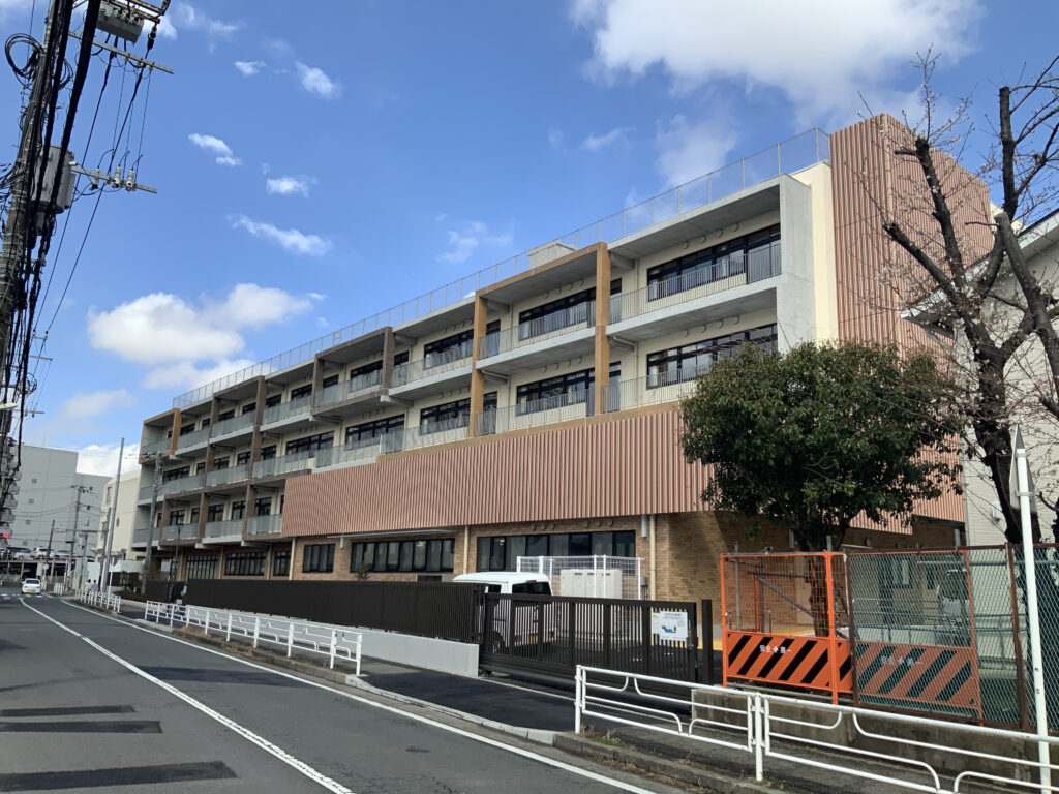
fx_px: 887
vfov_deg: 48.2
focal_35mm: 29
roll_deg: -1.1
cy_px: 397
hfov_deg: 61.7
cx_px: 530
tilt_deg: +13.2
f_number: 1.8
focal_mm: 3
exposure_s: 1/1577
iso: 16
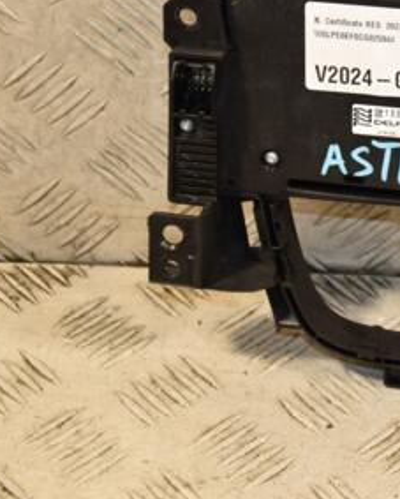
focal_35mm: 155
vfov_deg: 12.4
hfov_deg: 9.8
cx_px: 478
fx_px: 2290
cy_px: 148
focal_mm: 52
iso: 800
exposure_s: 1/125
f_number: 5
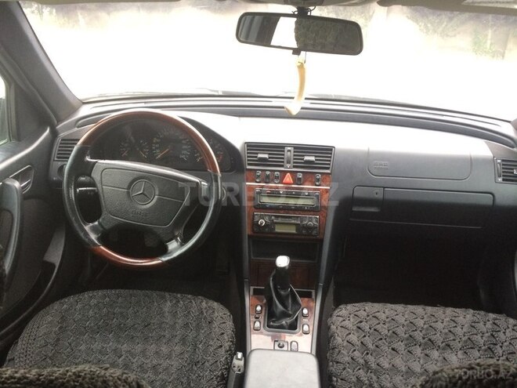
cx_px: 258
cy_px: 194
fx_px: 433
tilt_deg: -25.4
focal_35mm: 29
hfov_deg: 61.7
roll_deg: -1.7
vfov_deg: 48.2
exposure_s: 1/33
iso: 125
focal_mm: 4.15
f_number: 2.2
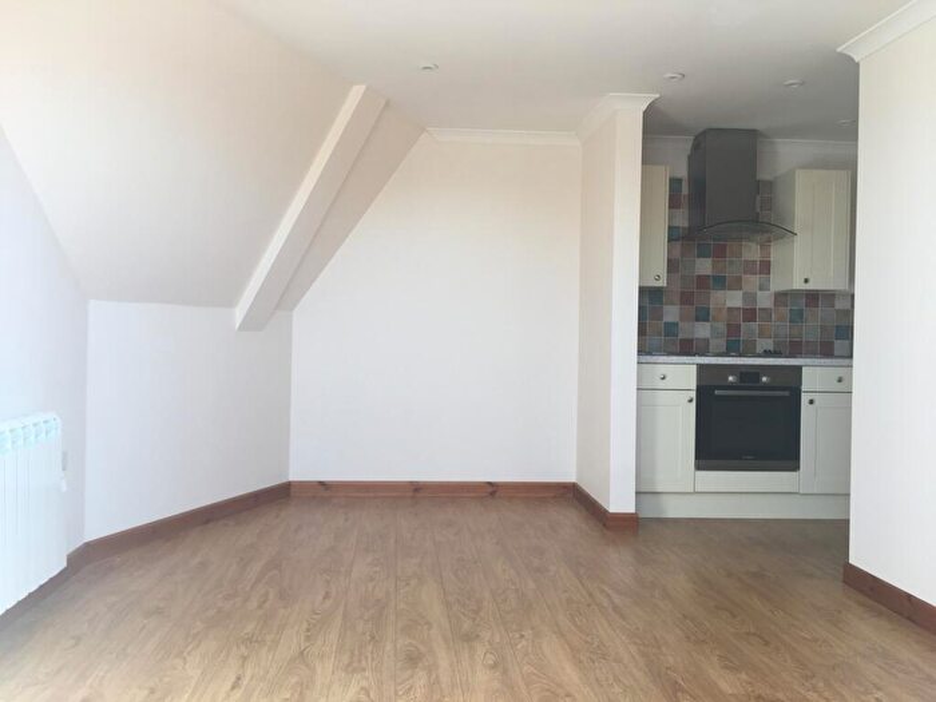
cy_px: 351
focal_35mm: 29
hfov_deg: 61.7
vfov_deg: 48.2
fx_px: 784
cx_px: 468
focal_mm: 4.15
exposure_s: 1/50
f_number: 2.2
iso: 32
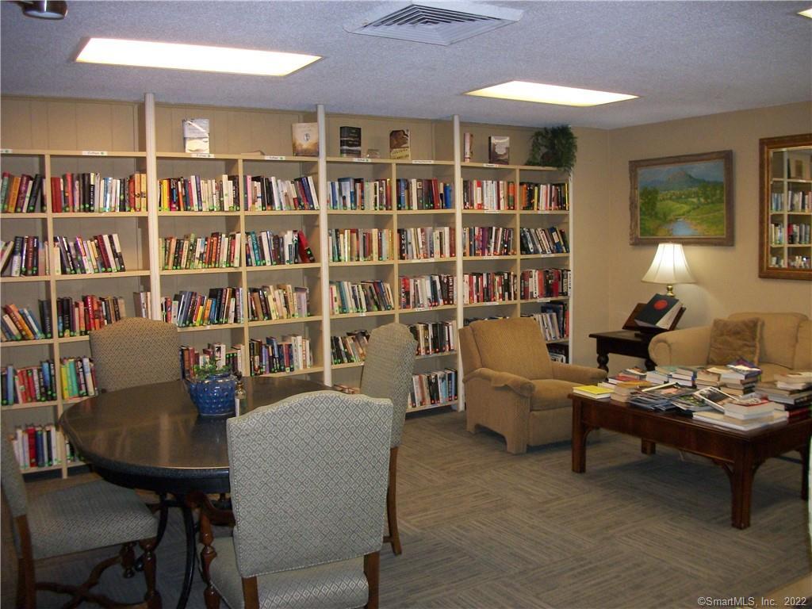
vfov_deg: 44.2
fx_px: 751
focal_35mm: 32
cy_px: 304
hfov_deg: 56.8
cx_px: 406
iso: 250
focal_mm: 5.7
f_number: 2.9
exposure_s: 1/60
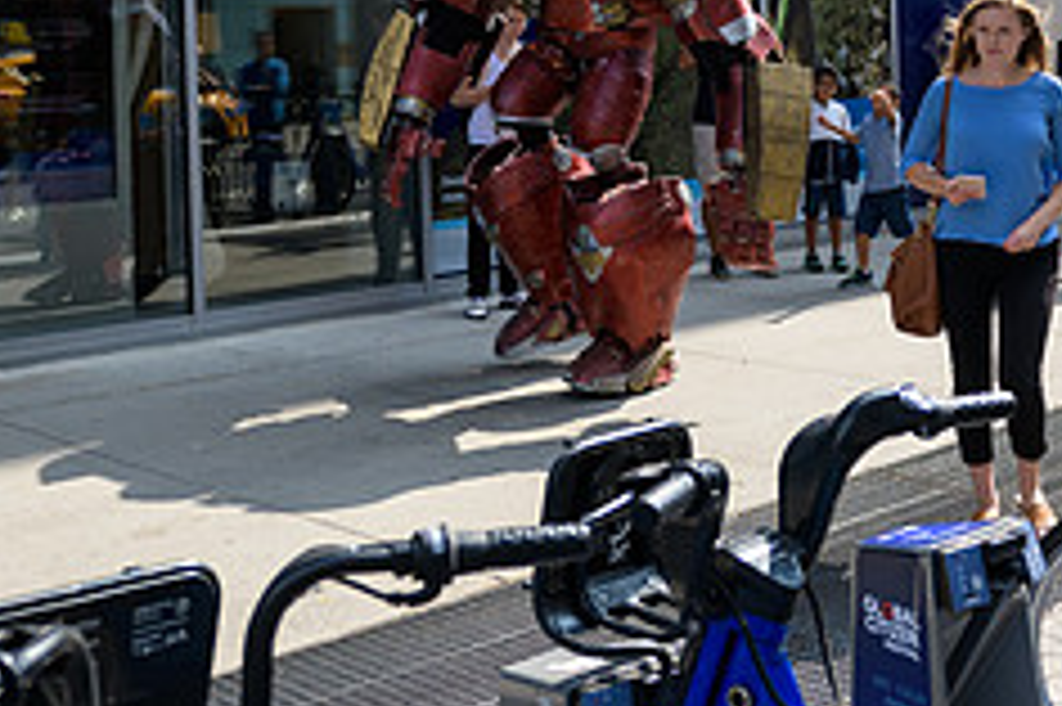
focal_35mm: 59
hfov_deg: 34.0
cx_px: 508
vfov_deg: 22.4
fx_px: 1739
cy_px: 56
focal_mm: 24
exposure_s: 1/1250
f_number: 3.2
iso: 200
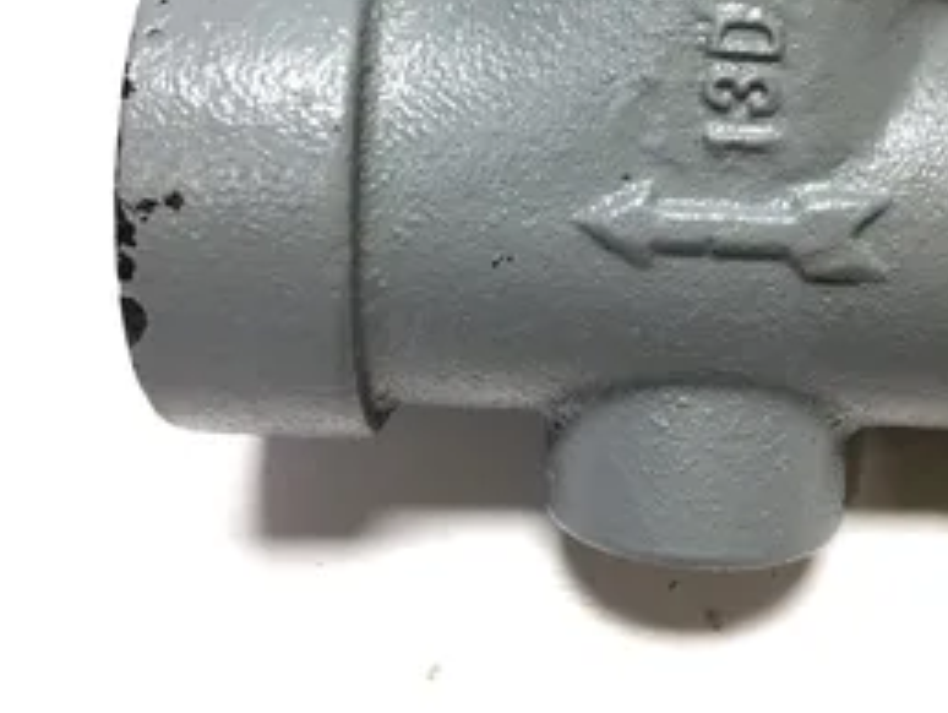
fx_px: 1316
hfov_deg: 39.3
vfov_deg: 30.0
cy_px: 217
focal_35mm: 48
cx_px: 610
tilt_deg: -60.0
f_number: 2.4
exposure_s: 1/60
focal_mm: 3.3
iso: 32
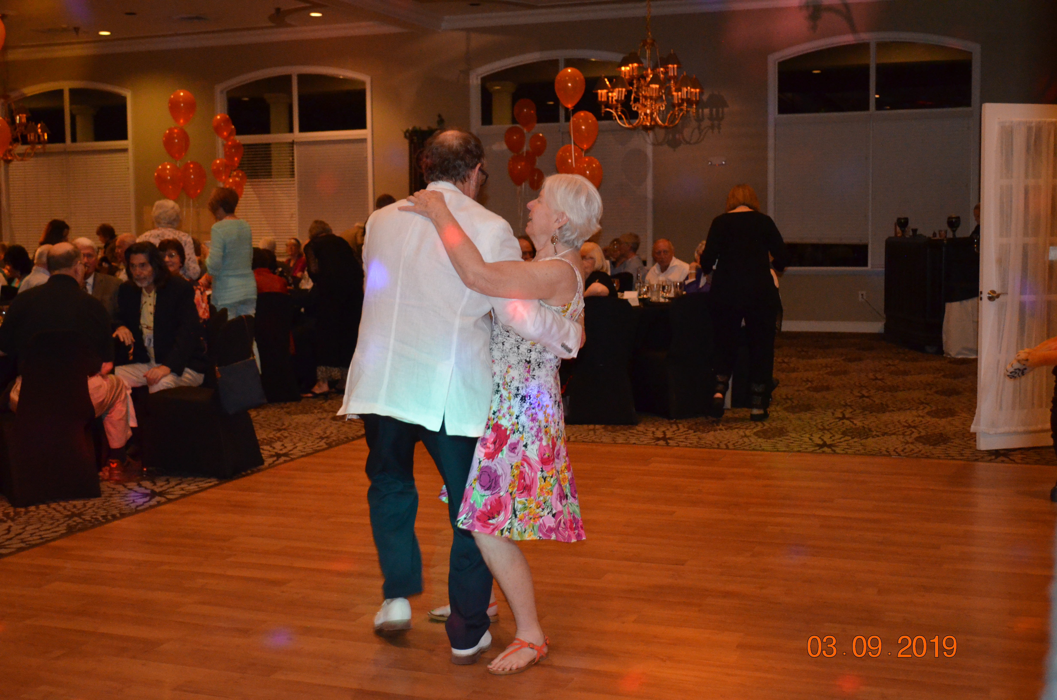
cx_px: 528
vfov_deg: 30.7
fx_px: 1275
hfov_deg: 45.0
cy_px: 350
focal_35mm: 44
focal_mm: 29
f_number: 4.5
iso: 3200
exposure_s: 1/60
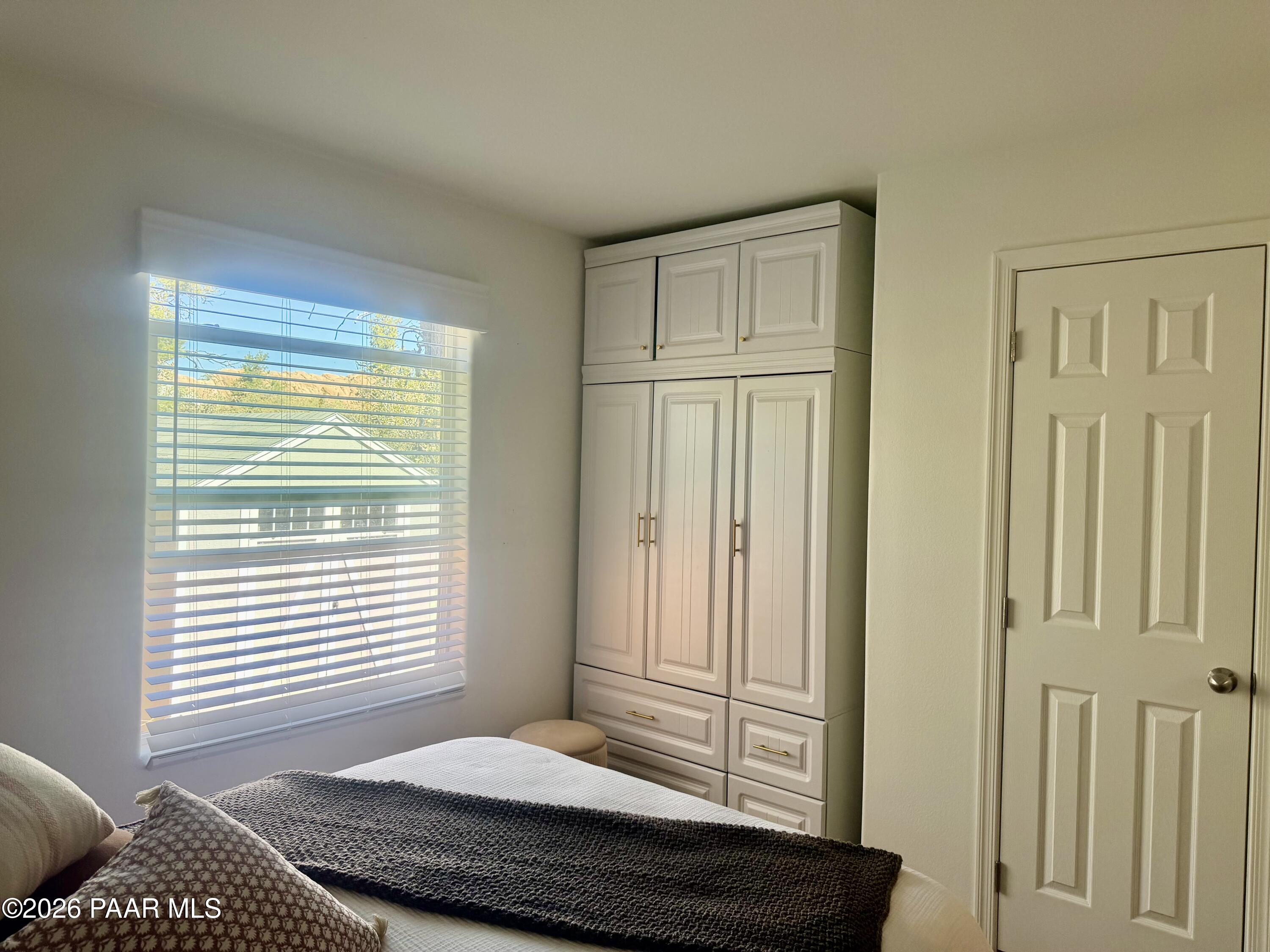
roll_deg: -0.5
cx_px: 635
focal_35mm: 24
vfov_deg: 56.8
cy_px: 476
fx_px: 881
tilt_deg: +0.4
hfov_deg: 71.6
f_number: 1.78
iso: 80
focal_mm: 6.76
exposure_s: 1/166
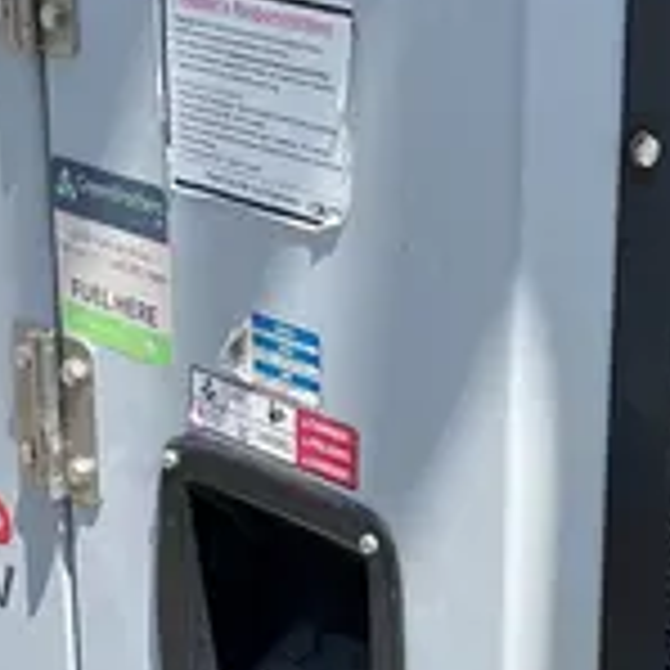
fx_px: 2474
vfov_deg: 15.3
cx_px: 229
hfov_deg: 15.4
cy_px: 573
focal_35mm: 113
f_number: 1.6
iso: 50
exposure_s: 1/1623
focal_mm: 5.1
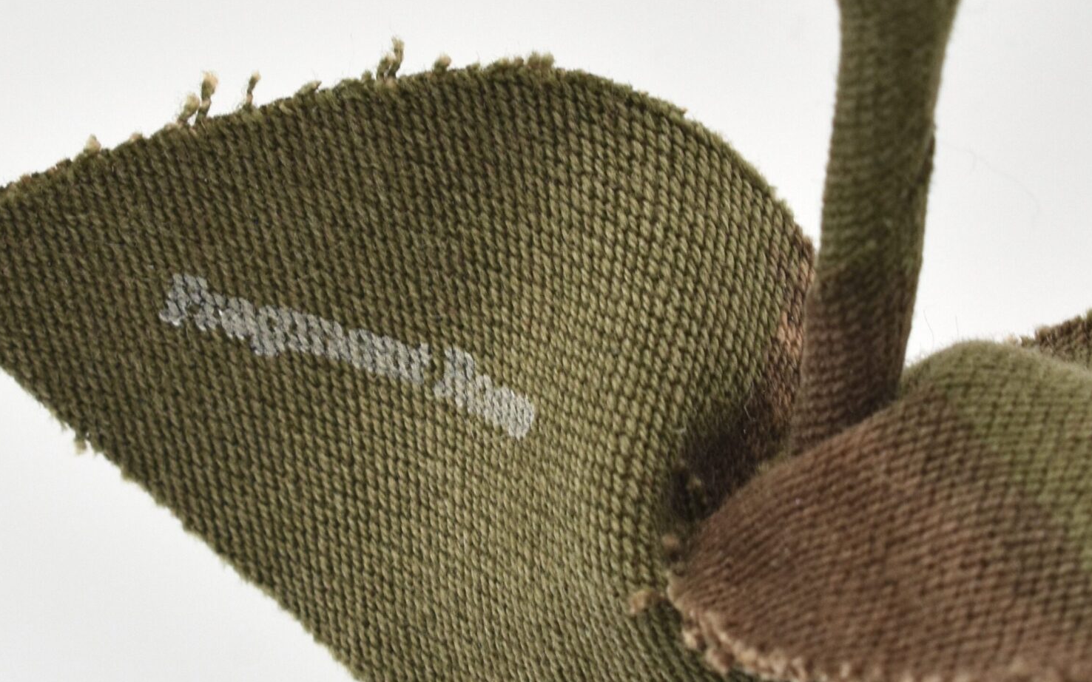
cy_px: 356
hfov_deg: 14.3
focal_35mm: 146
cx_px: 471
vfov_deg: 9.0
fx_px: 4341
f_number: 10
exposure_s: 1/25
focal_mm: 55
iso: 400
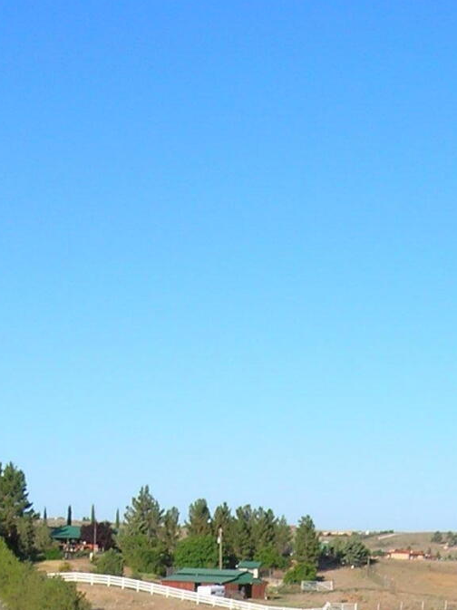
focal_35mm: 101
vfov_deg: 18.0
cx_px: 260
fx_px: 1780
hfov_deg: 14.6
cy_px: 825
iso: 50
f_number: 4.9
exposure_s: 1/337
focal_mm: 5.7
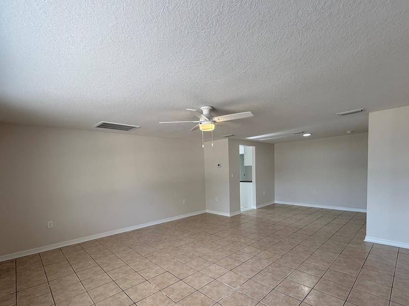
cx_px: 200
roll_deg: +1.7
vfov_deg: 73.9
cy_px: 183
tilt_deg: -3.0
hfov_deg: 91.0
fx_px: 201
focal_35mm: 17
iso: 80
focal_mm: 2.22
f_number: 2.2
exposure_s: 1/120
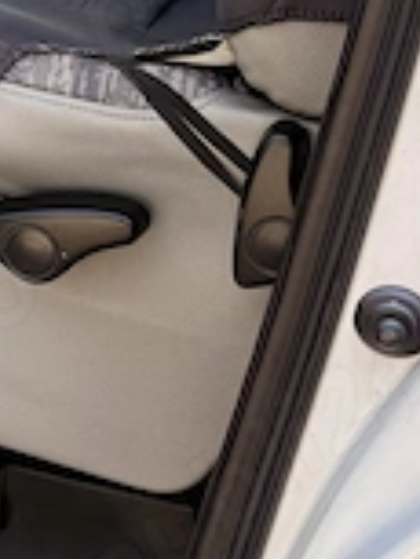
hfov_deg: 10.0
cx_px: -457
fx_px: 2197
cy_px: -4
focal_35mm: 136
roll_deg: -1.9
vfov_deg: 14.3
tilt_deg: -16.6
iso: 64
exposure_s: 1/422
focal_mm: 5.96
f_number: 1.6
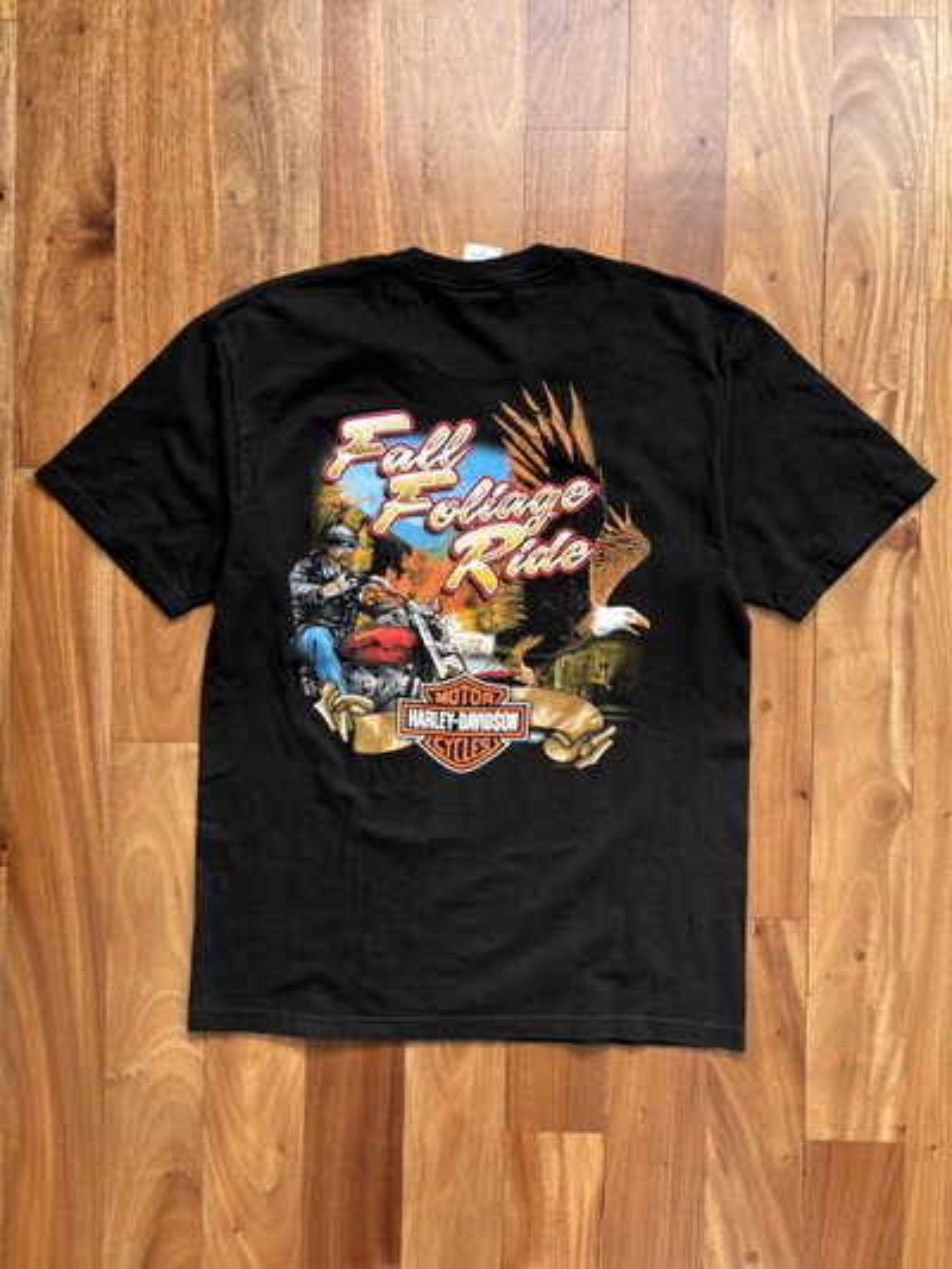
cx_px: 476
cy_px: 634
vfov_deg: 67.3
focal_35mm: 26
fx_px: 953
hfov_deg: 53.1
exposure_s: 1/172
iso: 50
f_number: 1.6
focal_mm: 5.96
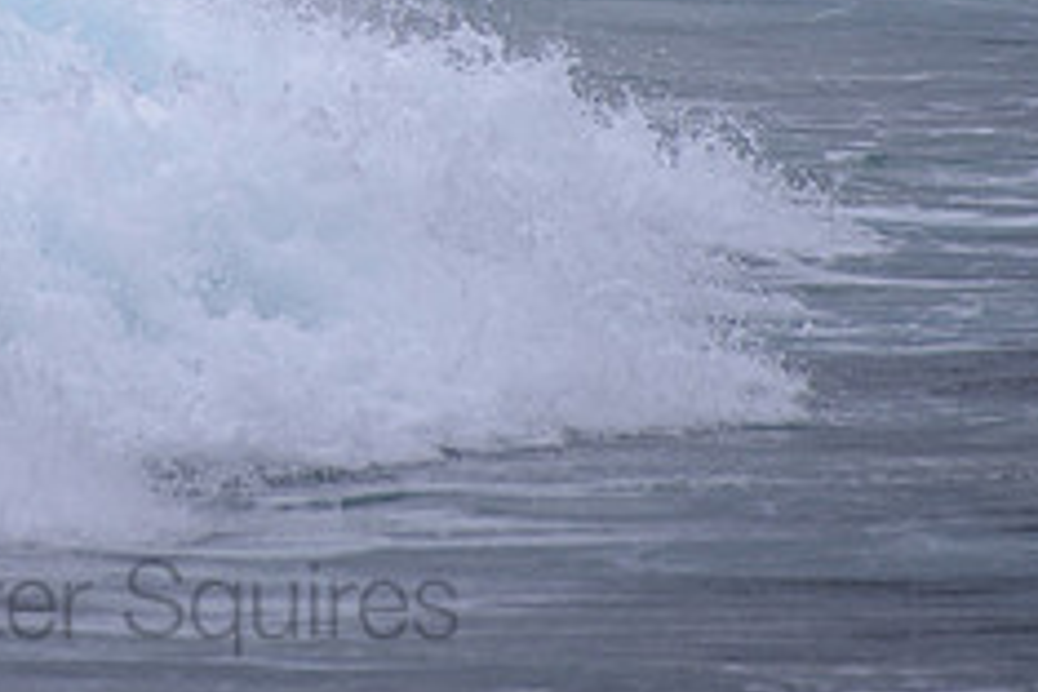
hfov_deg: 1.4
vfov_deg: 0.9
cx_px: -86
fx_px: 43823
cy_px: -329
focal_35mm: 1520
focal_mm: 500
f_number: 5.6
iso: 180
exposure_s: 1/2000
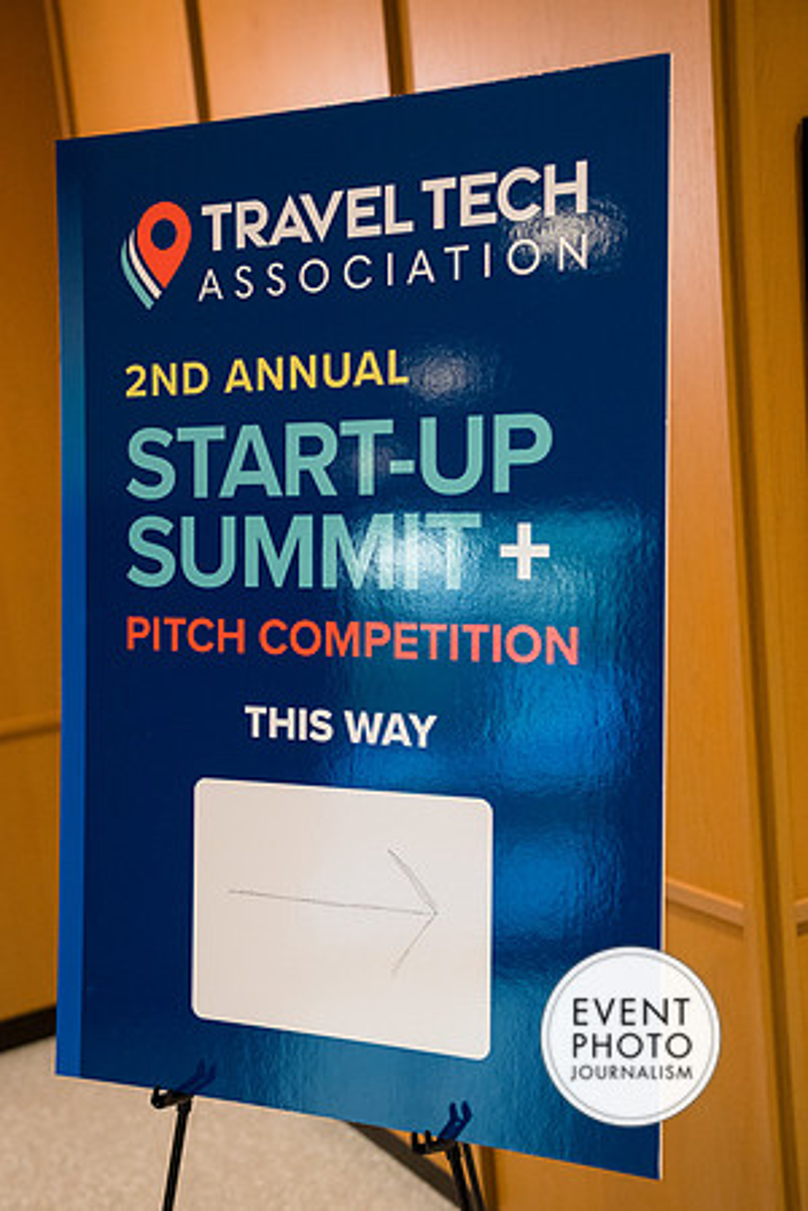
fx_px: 1414
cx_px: 404
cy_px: 606
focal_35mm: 42
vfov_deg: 46.4
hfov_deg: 31.9
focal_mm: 42
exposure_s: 1/200
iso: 2800
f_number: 3.2
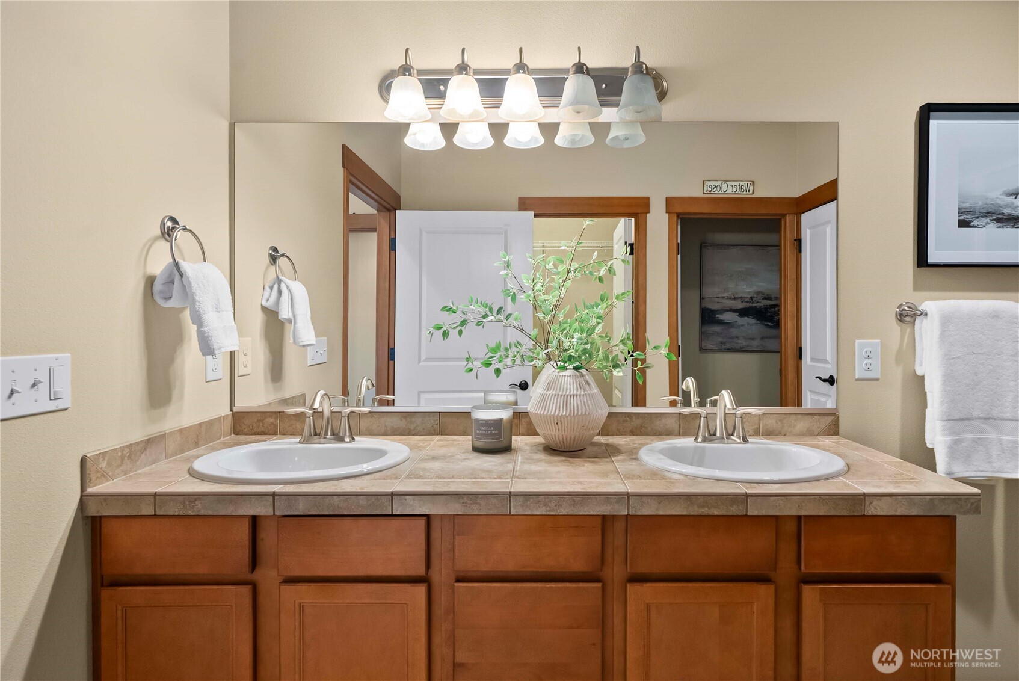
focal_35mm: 18
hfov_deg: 90.0
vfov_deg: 67.5
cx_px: 510
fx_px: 510
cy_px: 340
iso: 1000
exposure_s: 1/4
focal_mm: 18
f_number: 7.1
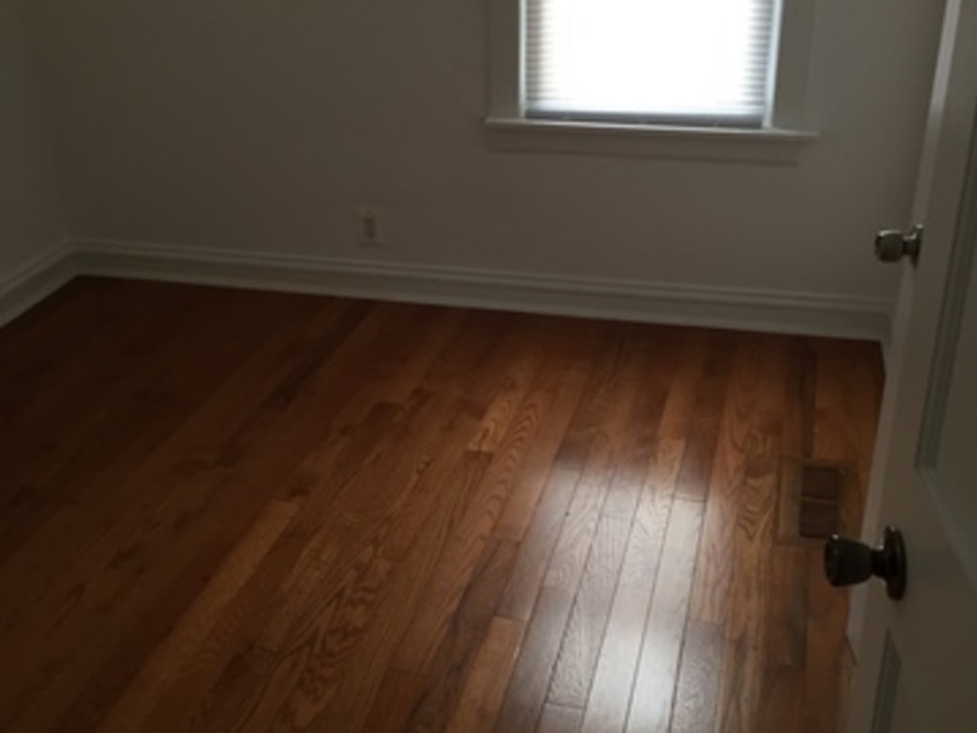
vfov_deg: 48.2
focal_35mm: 29
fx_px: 818
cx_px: 488
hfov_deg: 61.7
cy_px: 366
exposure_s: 1/30
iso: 32
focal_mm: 4.15
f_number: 2.2
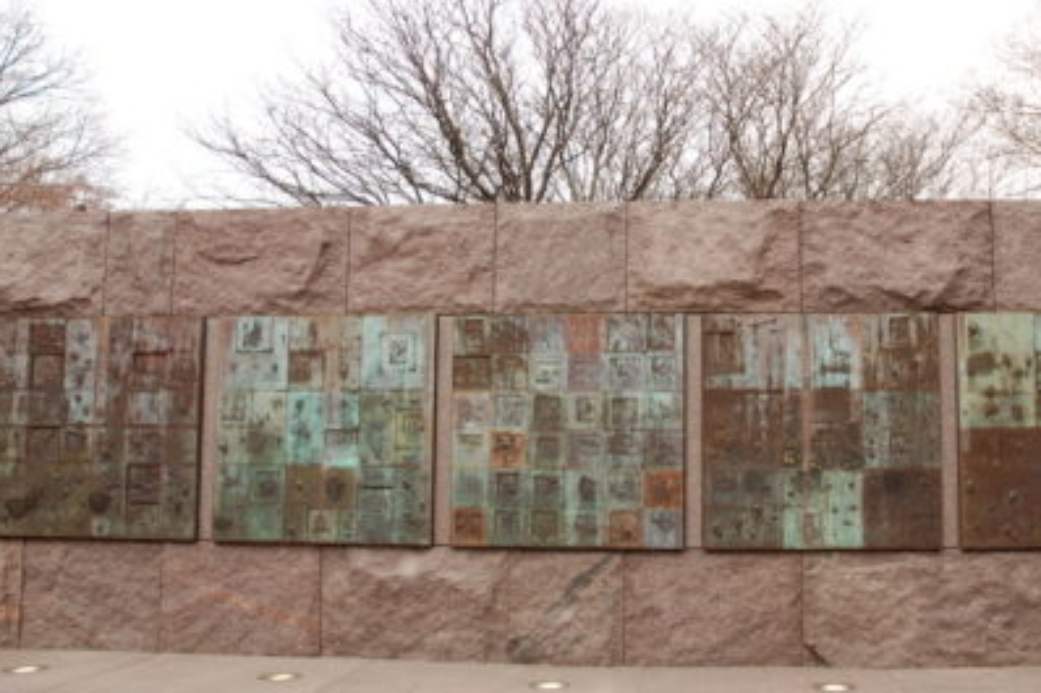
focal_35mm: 34
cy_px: 399
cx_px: 638
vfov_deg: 38.8
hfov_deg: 55.3
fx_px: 983
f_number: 6.3
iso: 100
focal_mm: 18
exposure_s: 1/160
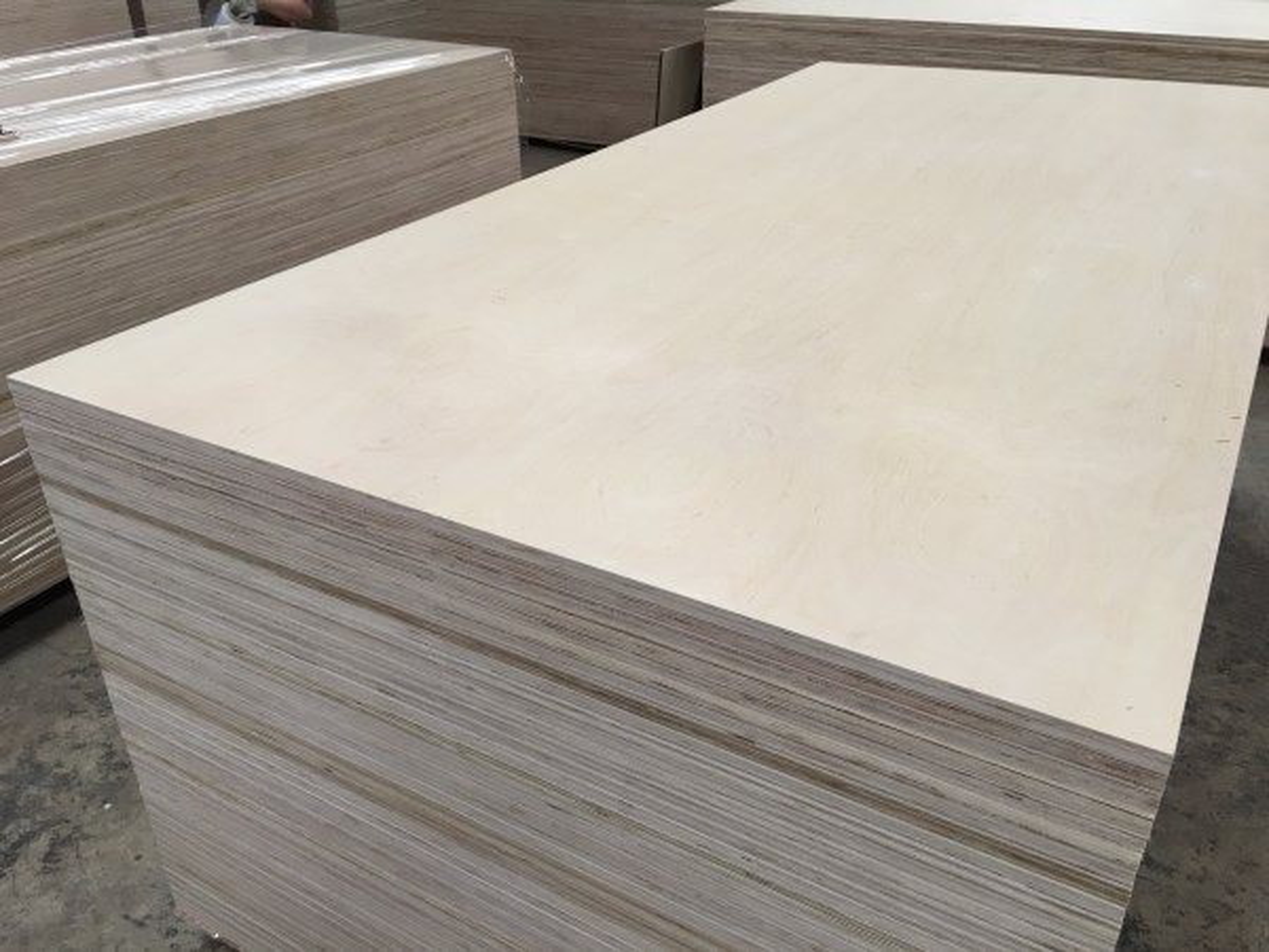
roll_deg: +1.2
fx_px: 1063
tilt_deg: -27.8
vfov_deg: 48.2
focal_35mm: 29
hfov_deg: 61.7
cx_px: 634
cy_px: 476
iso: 40
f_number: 2.2
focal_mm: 4.15
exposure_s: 1/17
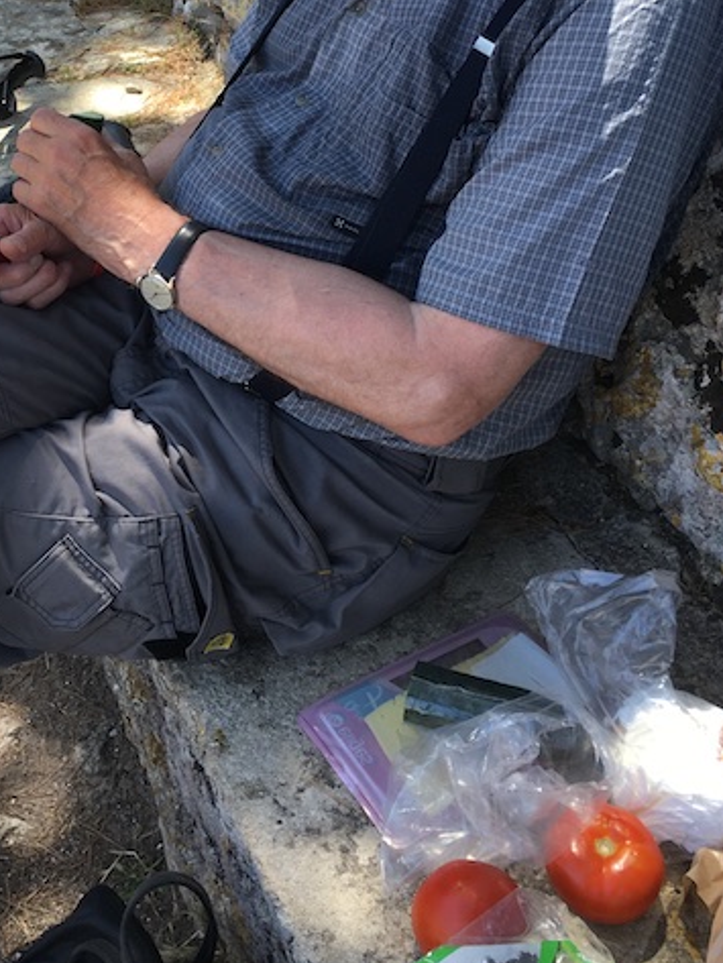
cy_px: 244
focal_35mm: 49
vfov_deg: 38.0
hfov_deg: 29.1
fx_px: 1364
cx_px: 159
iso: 25
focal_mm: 4.15
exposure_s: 1/231
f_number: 2.2
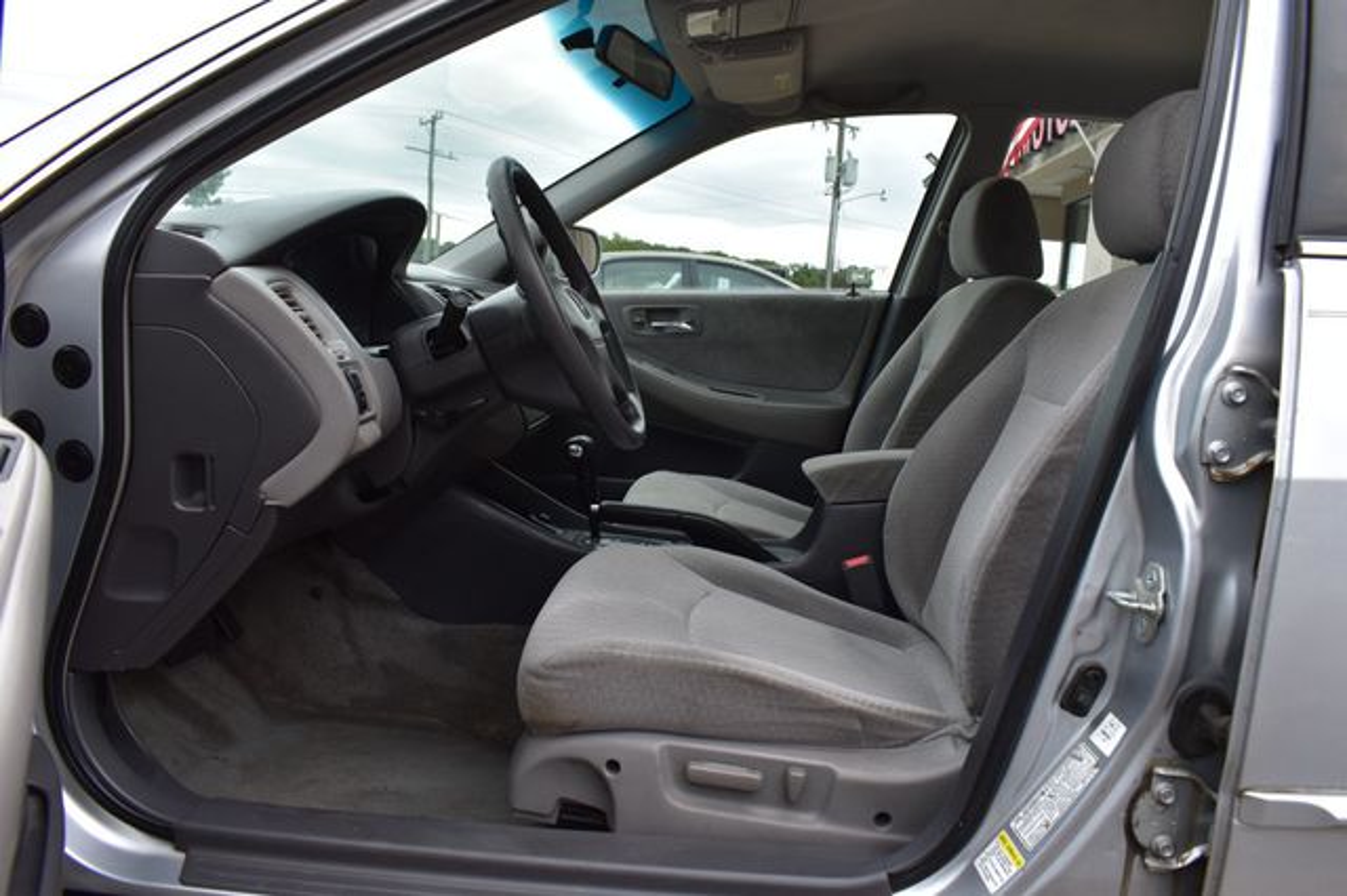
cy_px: 448
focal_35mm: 27
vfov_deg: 47.9
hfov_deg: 67.4
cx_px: 674
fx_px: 1010
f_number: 9
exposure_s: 1/160
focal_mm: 18
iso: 400
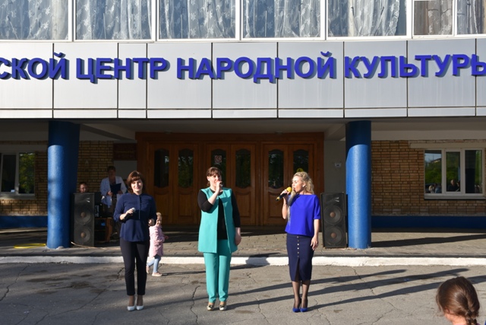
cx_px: 243
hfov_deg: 45.0
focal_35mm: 44
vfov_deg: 30.9
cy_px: 162
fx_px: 587
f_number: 7.1
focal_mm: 29
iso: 100
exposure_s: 1/250
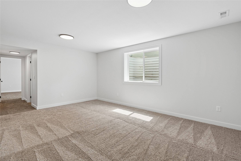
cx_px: 120
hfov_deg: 96.7
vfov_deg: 73.7
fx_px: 107
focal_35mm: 16
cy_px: 80
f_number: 7.1
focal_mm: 16
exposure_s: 1/250
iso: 800
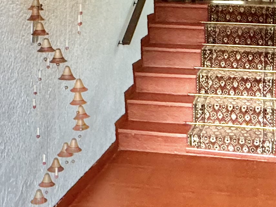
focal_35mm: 66
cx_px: 176
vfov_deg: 21.6
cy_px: 11
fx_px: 526
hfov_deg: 29.3
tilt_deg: -2.9
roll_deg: -1.7
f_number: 2.2
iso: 400
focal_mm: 2.22
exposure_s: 1/60
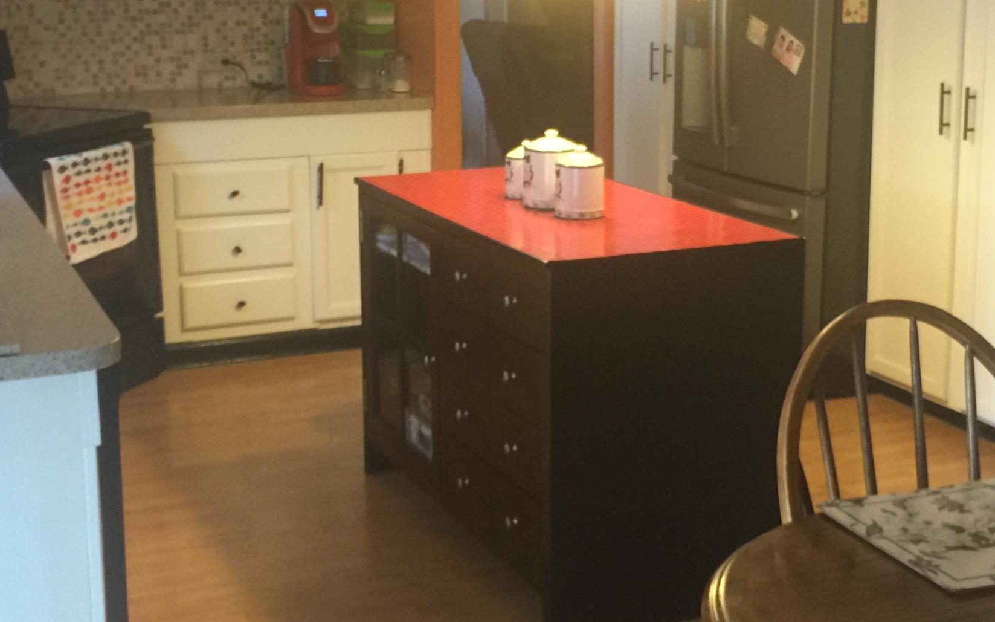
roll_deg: -1.6
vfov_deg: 23.1
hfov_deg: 36.2
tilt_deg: -11.7
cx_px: 565
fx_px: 1518
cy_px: 254
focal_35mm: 56
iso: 125
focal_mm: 4.15
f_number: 2.2
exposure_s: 1/15
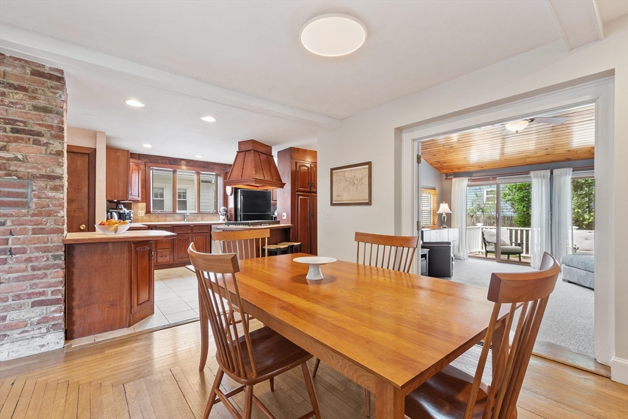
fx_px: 262
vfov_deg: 77.3
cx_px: 314
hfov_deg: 100.4
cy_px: 210
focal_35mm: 15
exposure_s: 1/2
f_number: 7.1
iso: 400
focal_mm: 10
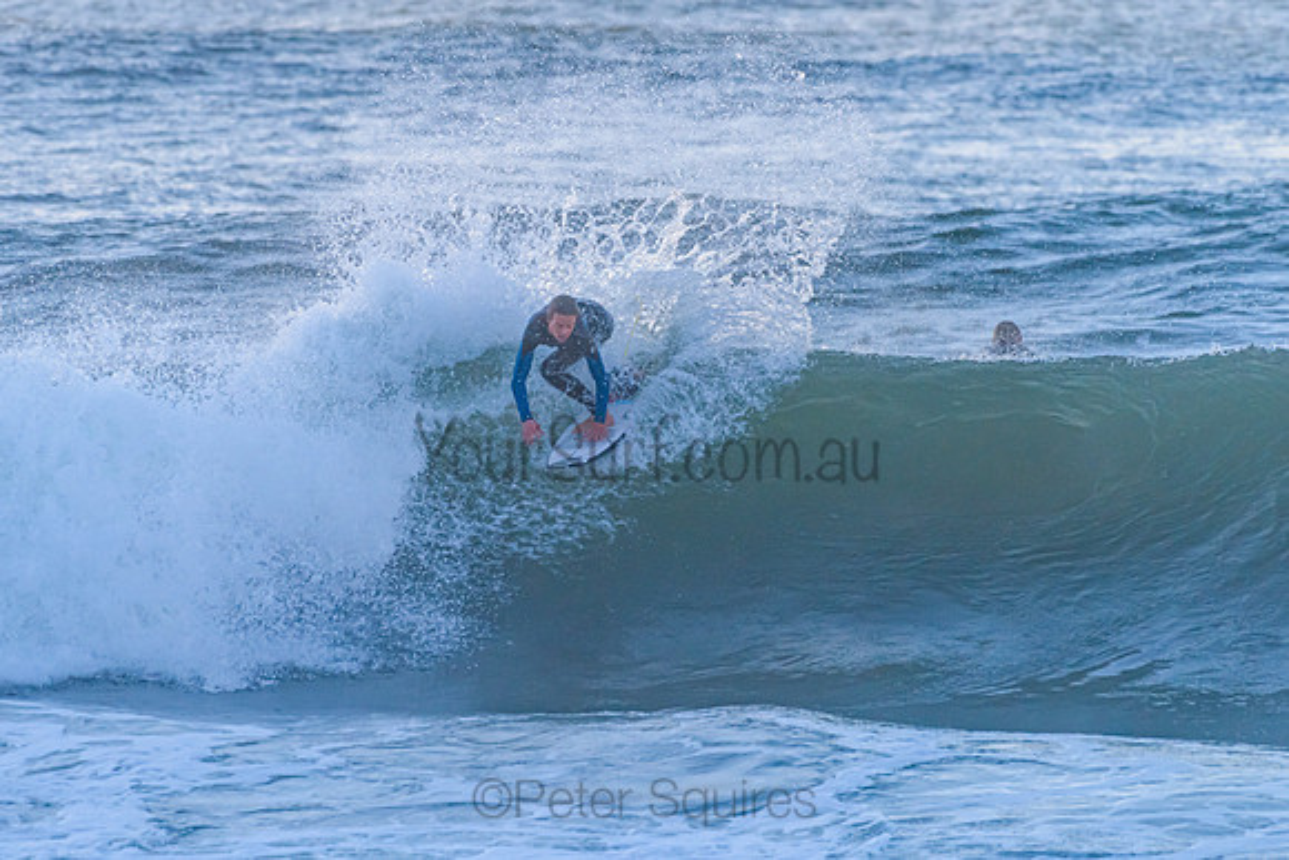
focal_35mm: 608
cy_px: 430
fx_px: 21774
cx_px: 644
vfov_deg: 2.3
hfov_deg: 3.4
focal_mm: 500
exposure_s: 1/2000
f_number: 5.6
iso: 800
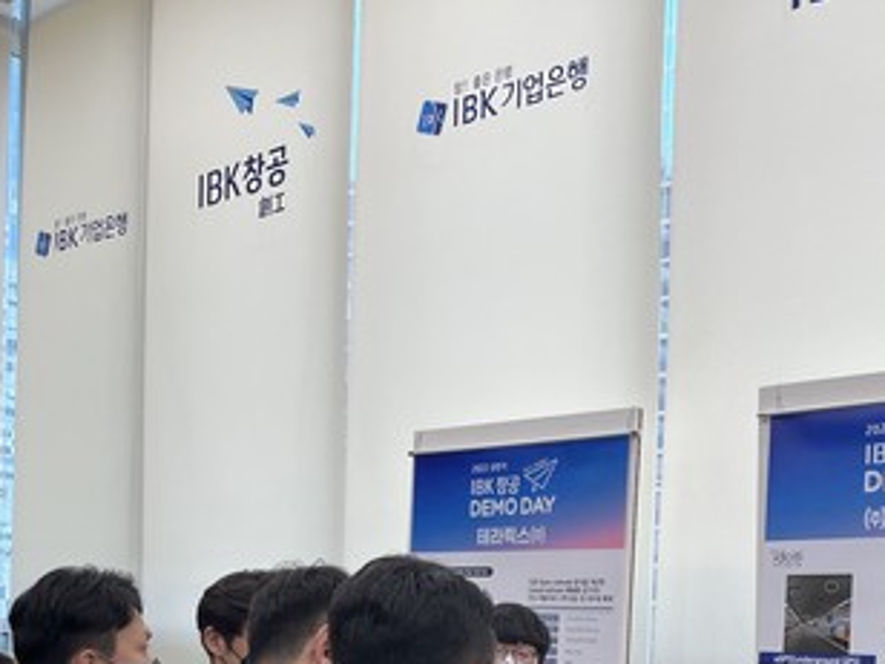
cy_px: 622
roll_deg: -1.4
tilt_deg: +1.2
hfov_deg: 38.6
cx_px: 560
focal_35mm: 49
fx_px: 1253
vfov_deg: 28.3
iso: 80
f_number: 1.6
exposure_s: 1/120
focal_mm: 5.1
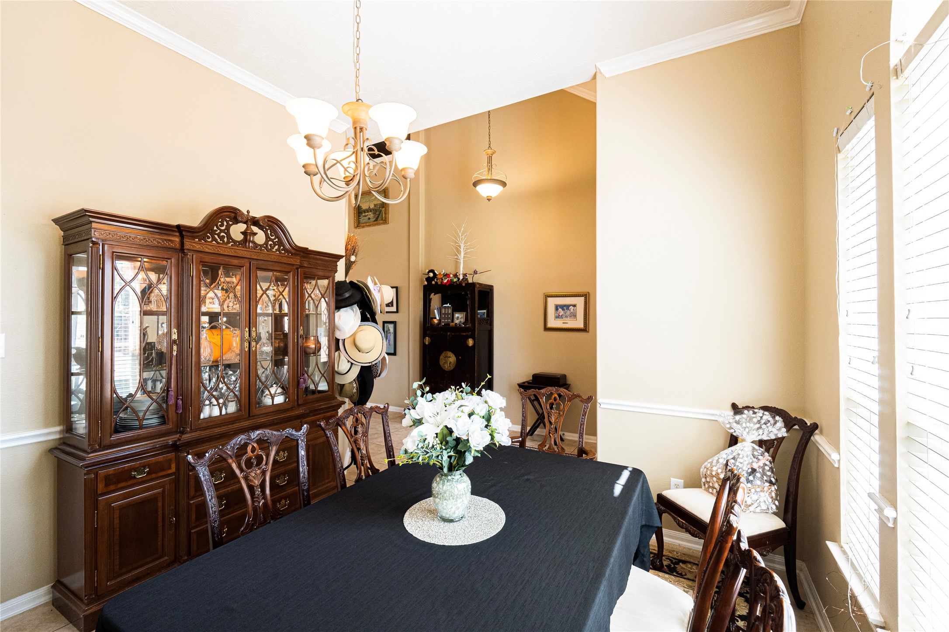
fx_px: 415
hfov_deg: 97.6
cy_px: 316
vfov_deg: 74.6
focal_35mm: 16
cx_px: 474
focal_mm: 10.5
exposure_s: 1/60
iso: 400
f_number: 4
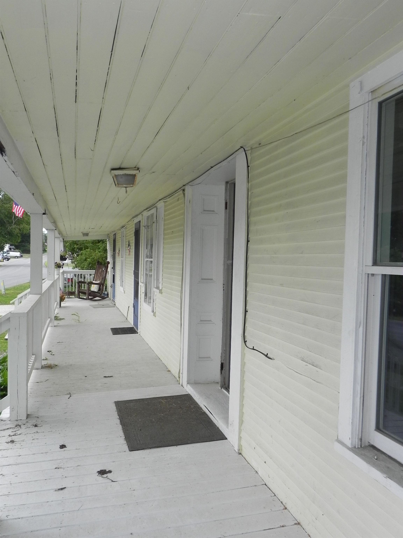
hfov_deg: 48.2
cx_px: 202
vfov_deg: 61.7
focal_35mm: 29
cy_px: 269
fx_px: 450
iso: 160
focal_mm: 5.2
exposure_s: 1/216
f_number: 5.6
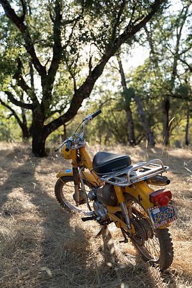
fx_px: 344
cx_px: 96
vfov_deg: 45.4
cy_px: 144
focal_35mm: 43
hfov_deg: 31.2
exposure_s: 1/125
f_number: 2.8
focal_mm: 43
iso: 100
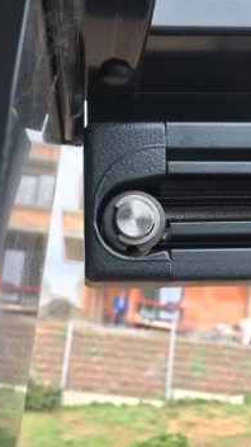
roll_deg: -6.5
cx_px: 124
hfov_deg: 27.7
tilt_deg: +11.7
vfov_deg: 47.4
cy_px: 220
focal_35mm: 43
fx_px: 510
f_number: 2.2
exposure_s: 1/100
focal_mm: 4.15
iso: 40
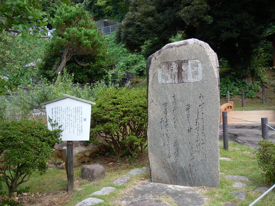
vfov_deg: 41.8
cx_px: 138
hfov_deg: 54.0
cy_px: 103
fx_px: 270
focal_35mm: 34
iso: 100
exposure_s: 1/200
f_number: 3.6
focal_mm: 6.2
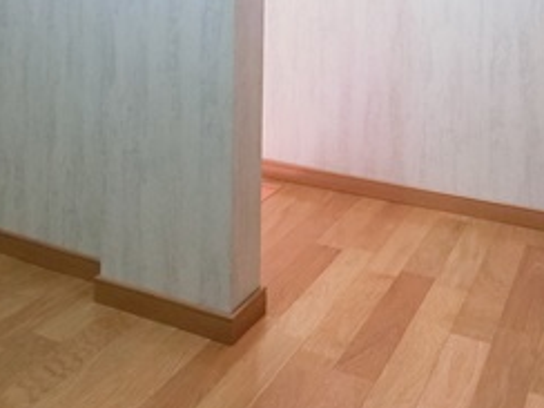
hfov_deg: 44.7
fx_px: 660
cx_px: 297
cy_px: -58
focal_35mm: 42
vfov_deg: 30.2
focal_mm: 2.87
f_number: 2.8
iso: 500
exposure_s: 1/125
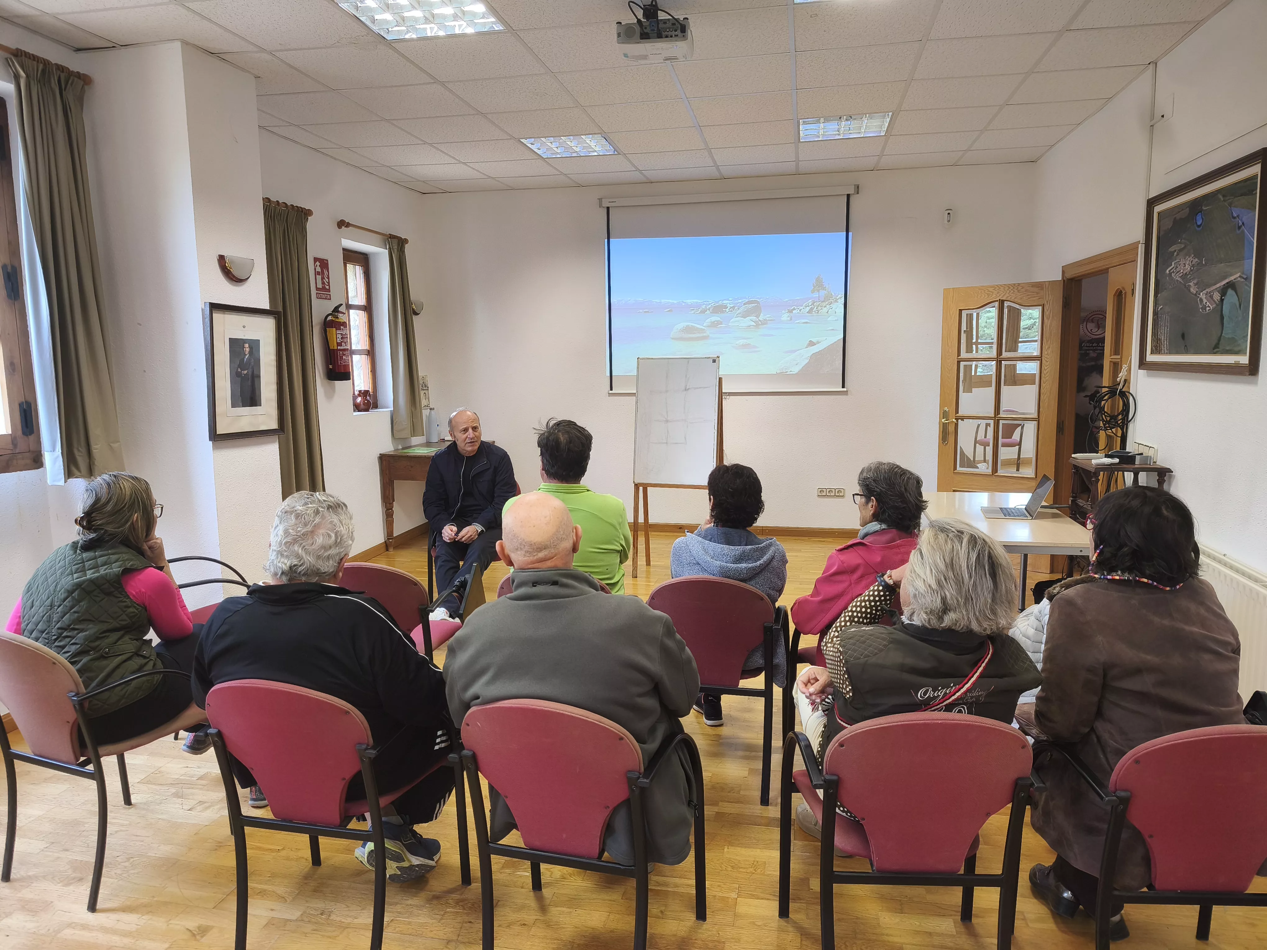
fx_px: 842
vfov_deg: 58.9
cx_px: 634
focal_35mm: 23
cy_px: 475
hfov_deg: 73.9
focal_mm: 6.18
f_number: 1.65
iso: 400
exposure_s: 1/99.9
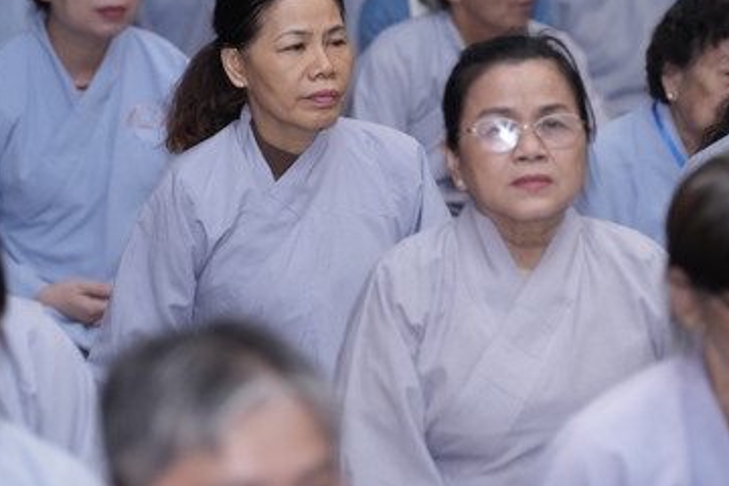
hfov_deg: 10.1
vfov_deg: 6.7
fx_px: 4131
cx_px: 324
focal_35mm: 204
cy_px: 106
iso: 800
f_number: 2.8
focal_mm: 113
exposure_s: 1/160
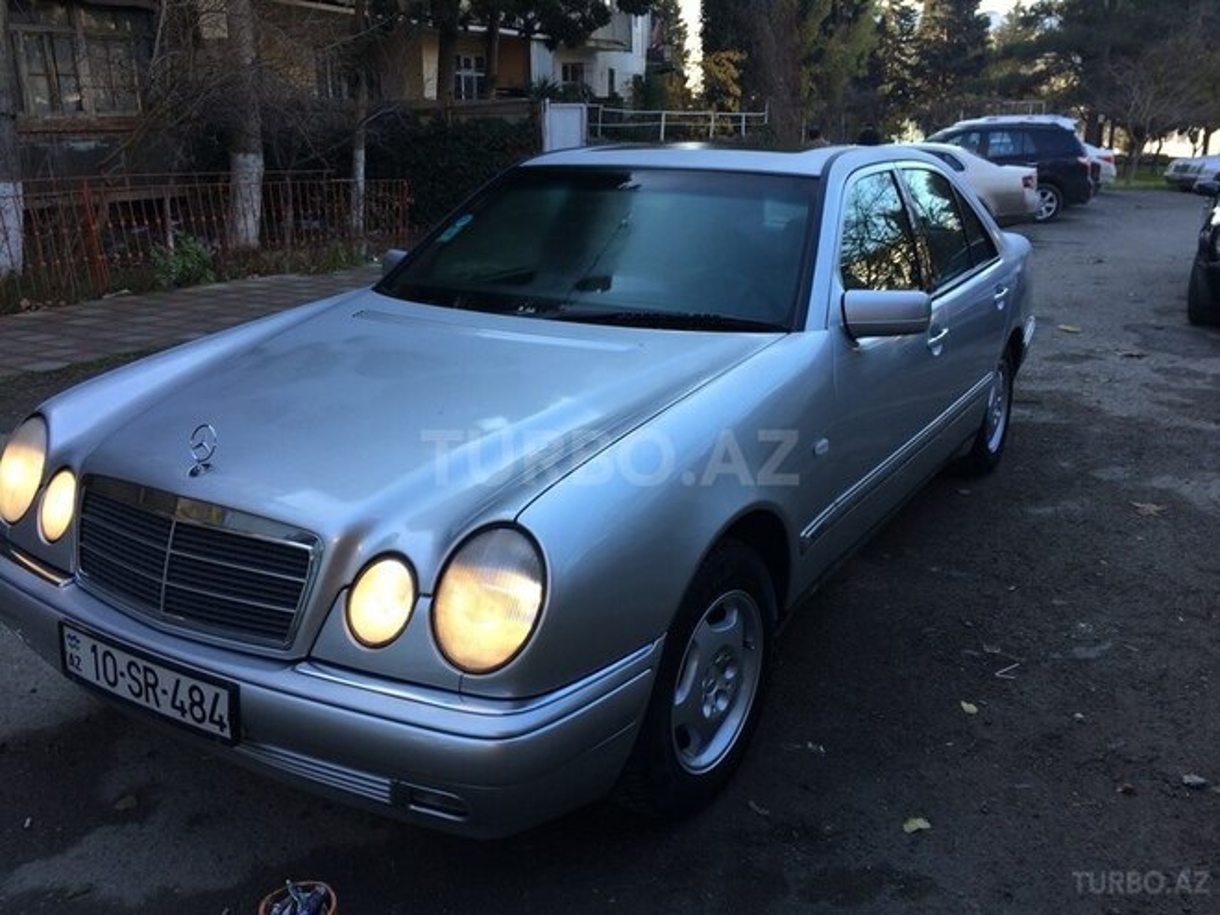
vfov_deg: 48.2
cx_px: 610
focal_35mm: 29
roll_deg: +0.1
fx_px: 1022
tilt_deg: -17.0
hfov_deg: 61.7
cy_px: 458
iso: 32
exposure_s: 1/205
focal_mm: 4.15
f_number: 2.2
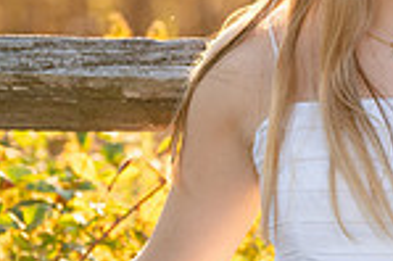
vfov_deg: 3.4
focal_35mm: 404
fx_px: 4405
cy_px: 136
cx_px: 375
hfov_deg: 5.1
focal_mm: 102
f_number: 2.8
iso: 400
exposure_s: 1/1000
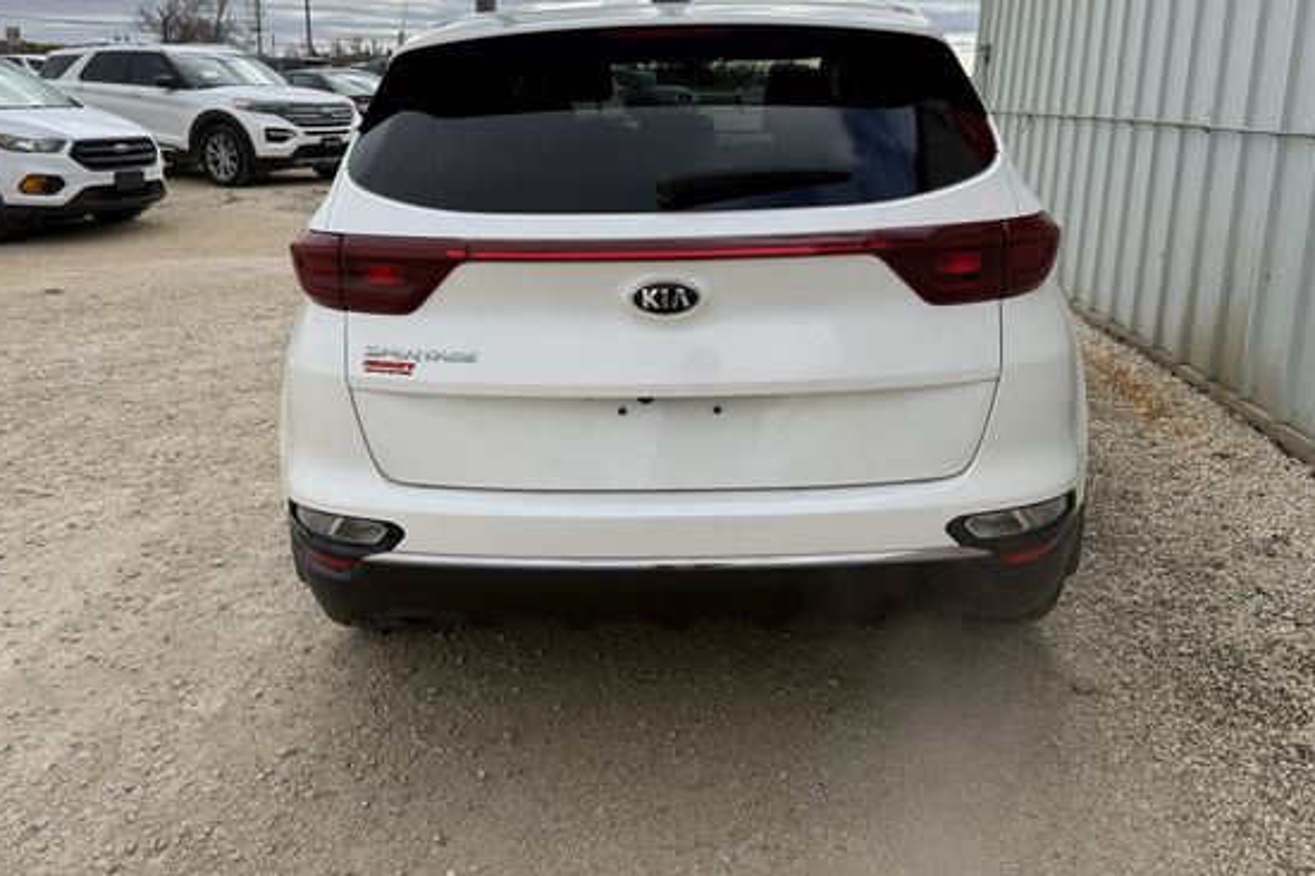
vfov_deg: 44.5
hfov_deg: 63.7
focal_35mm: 29
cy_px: 325
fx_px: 1059
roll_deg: -1.4
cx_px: 675
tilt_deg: -12.2
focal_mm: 6.76
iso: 80
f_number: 1.78
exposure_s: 1/3279
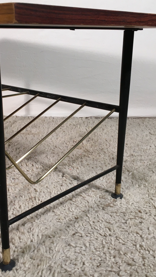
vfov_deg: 48.4
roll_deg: +0.2
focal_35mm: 42
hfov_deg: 28.2
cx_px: 58
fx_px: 309
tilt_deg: -18.4
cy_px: 135
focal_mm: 4.15
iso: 25
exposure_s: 1/33
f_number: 2.2
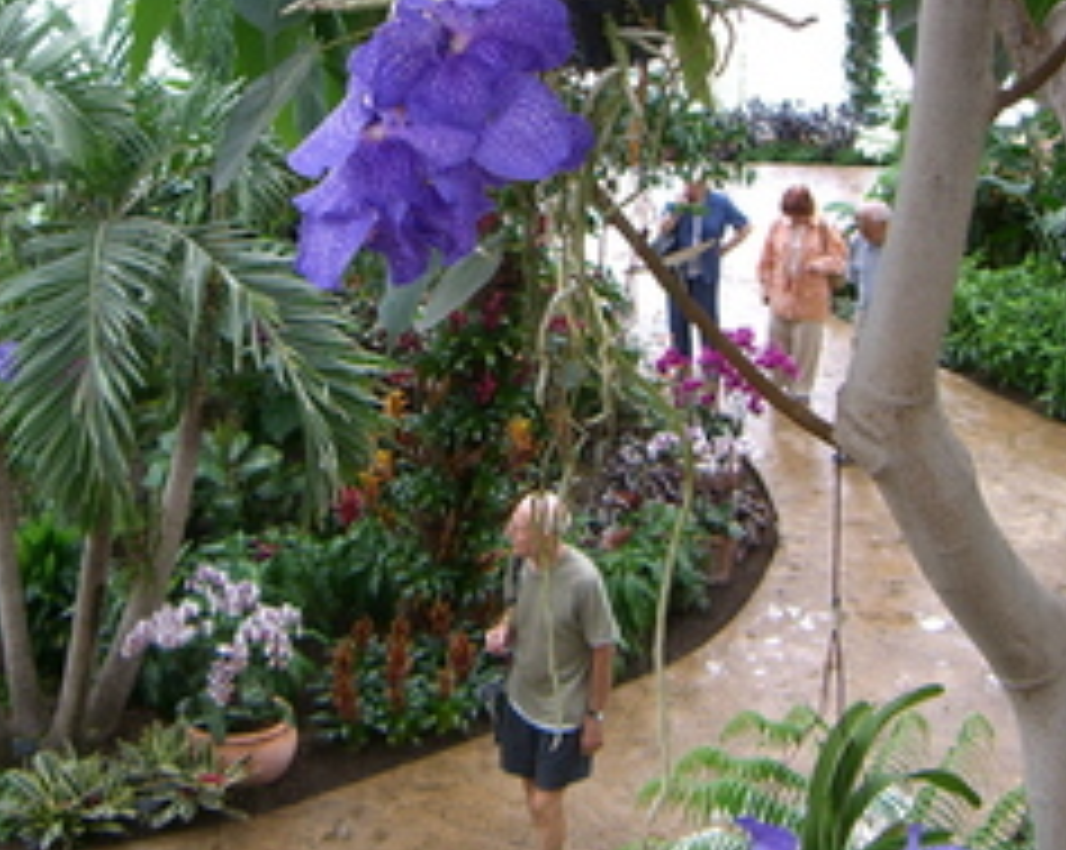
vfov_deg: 21.9
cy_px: 189
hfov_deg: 27.5
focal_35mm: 69
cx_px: 468
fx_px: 2174
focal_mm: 6.2
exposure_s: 1/125
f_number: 2.7
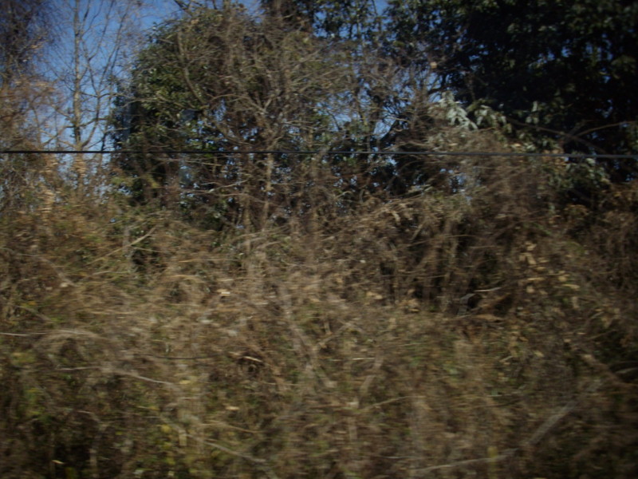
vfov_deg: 38.7
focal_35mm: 37
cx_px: 319
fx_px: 682
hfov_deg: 50.1
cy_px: 240
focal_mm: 6.2
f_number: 5.6
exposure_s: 1/250
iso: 80
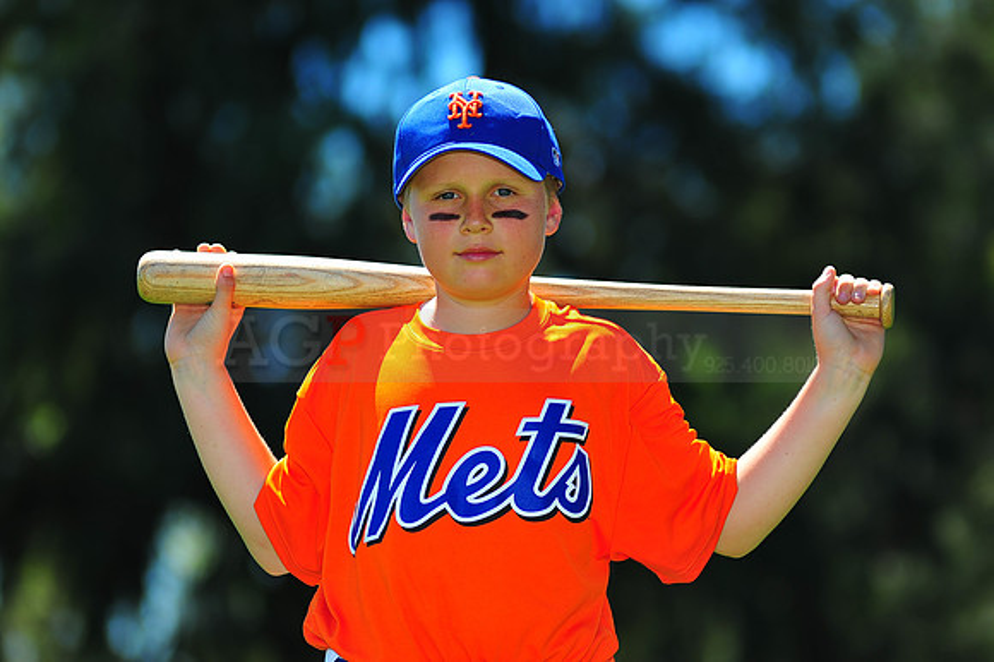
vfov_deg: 7.6
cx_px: 497
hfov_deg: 11.4
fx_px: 4967
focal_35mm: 180
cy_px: 331
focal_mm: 180
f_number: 4
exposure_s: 1/1000
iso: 200
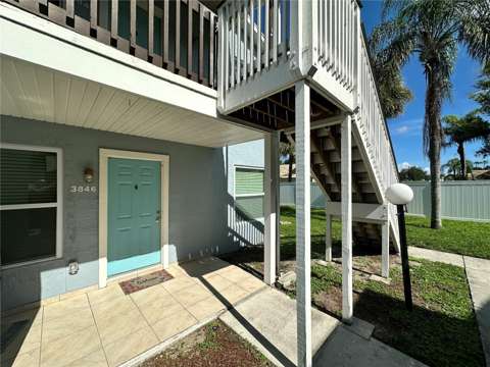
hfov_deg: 102.1
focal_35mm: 14
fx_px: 198
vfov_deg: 85.7
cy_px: 184
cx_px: 245
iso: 50
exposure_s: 1/2451
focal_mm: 2.22
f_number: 2.2
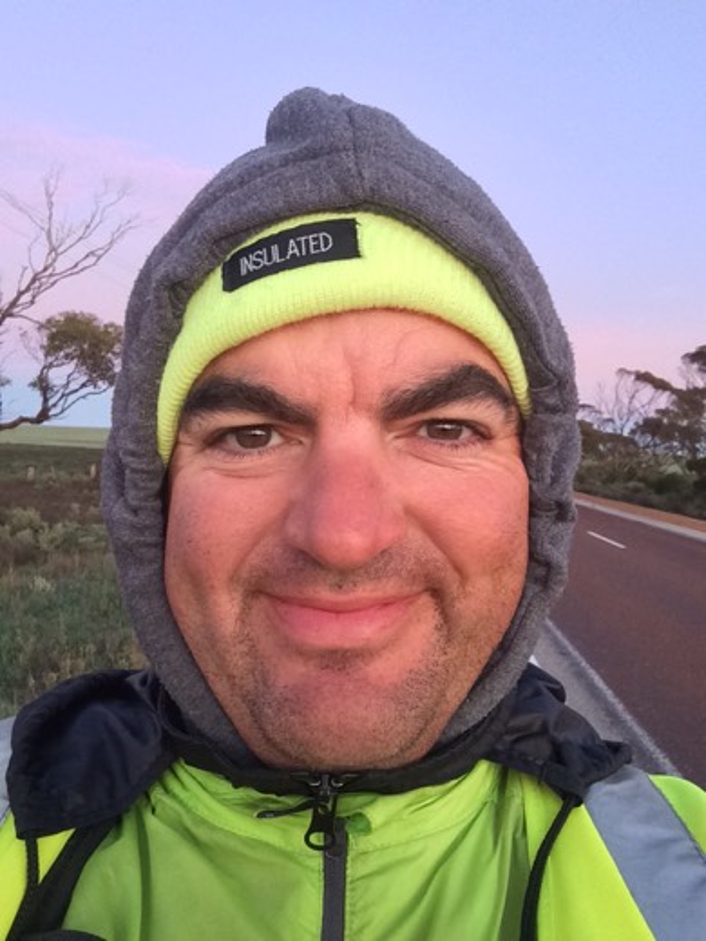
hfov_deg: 45.4
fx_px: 843
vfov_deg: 58.4
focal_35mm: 31
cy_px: 470
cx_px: 353
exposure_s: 1/30
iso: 160
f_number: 2.4
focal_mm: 2.15
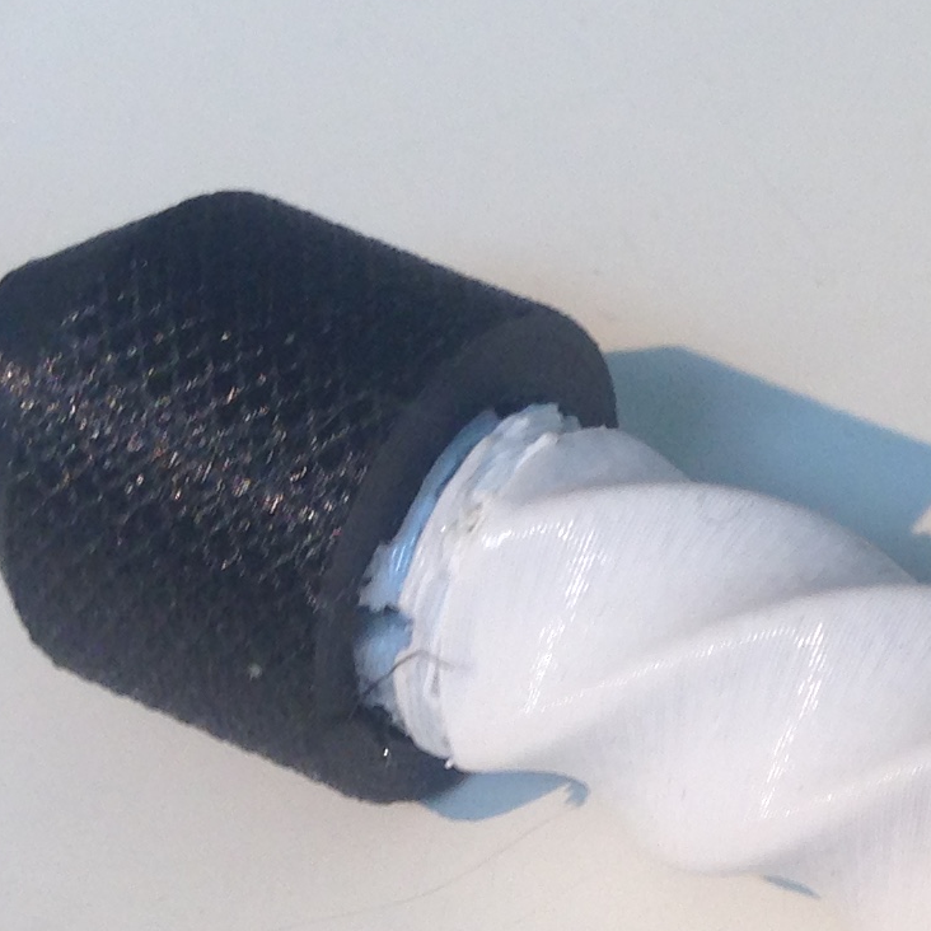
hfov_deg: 12.9
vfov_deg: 13.2
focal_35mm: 130
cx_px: 1248
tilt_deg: -45.4
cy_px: 973
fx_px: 3956
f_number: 2.4
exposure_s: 1/24
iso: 50
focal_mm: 4.12
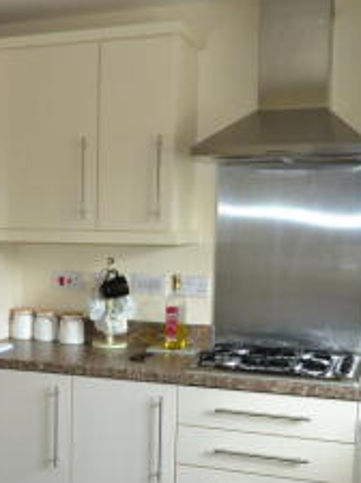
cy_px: 336
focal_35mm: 55
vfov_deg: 34.5
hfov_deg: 25.3
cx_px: 4
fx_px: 767
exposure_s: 1/60
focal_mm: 18
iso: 400
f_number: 4
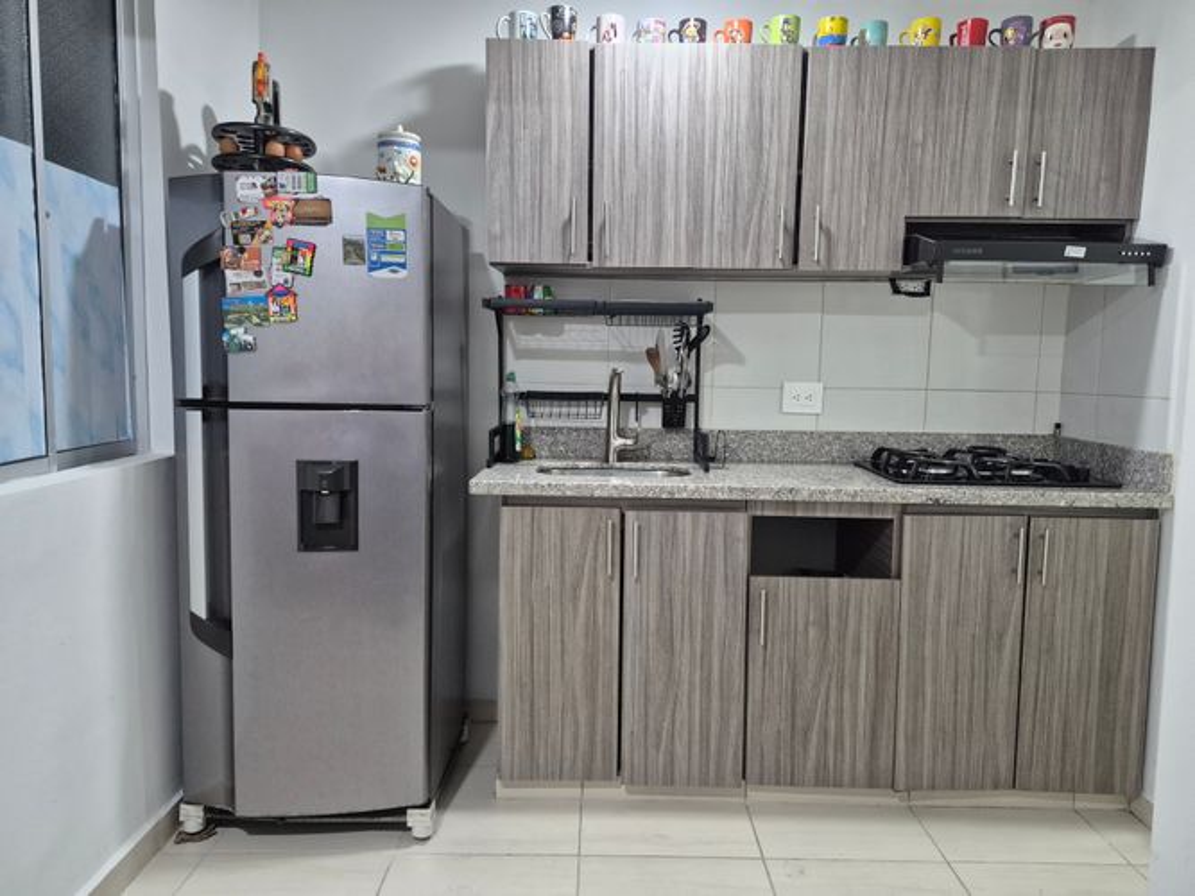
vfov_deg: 58.9
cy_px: 448
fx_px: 794
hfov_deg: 73.9
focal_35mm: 23
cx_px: 598
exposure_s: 1/120
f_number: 1.8
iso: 640
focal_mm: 5.4
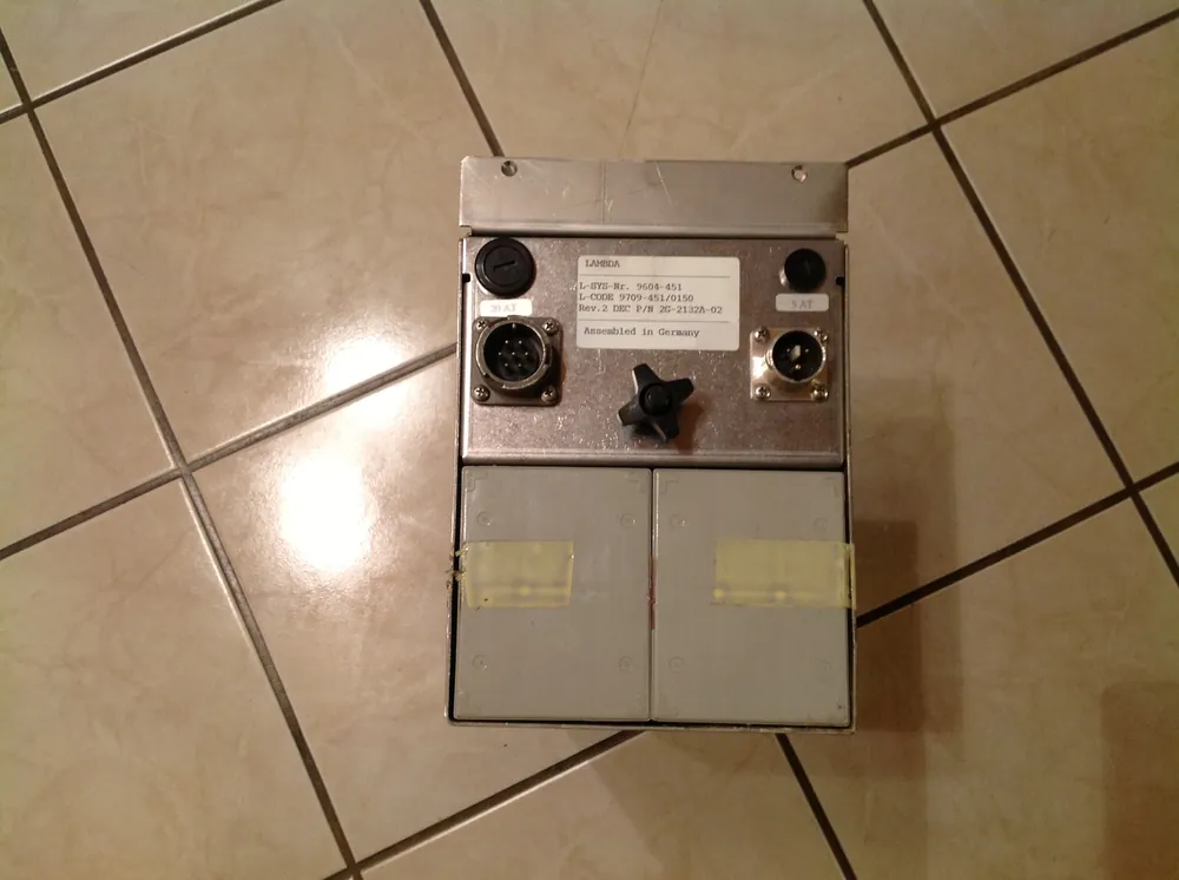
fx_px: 1190
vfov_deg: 40.6
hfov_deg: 52.7
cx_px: 590
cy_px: 440
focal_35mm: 35
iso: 125
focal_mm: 4.28
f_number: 2.4
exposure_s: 1/15
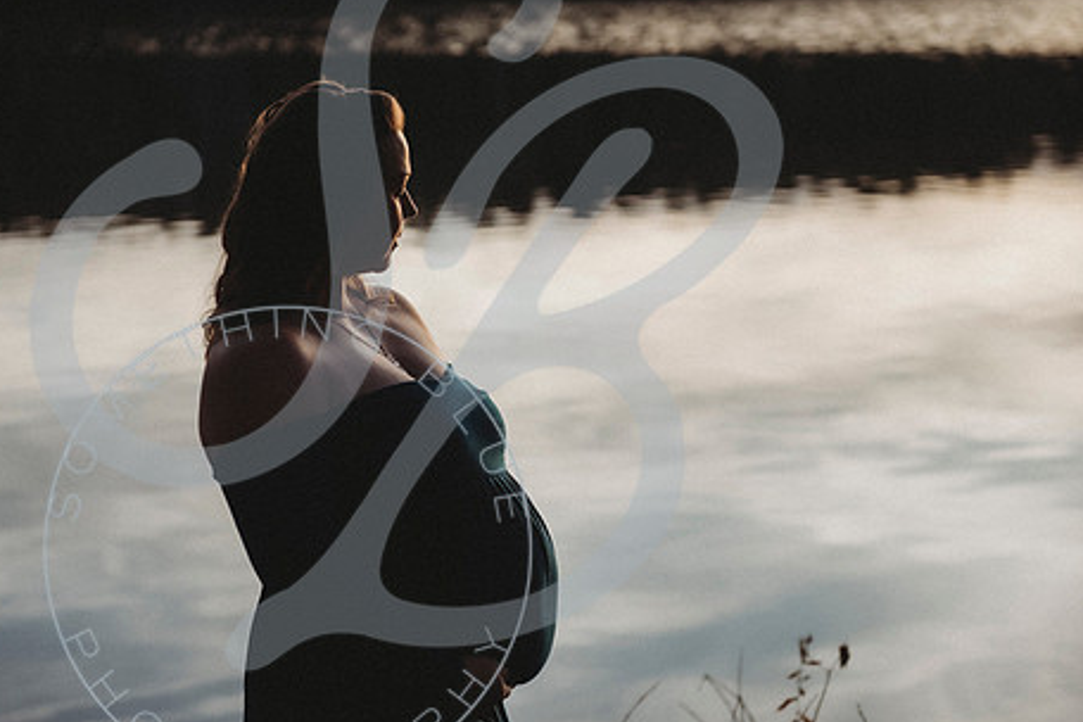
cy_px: 350
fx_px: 2677
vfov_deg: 15.4
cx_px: 406
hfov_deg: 22.8
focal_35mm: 89
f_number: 2.8
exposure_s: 1/1600
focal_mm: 70
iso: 100
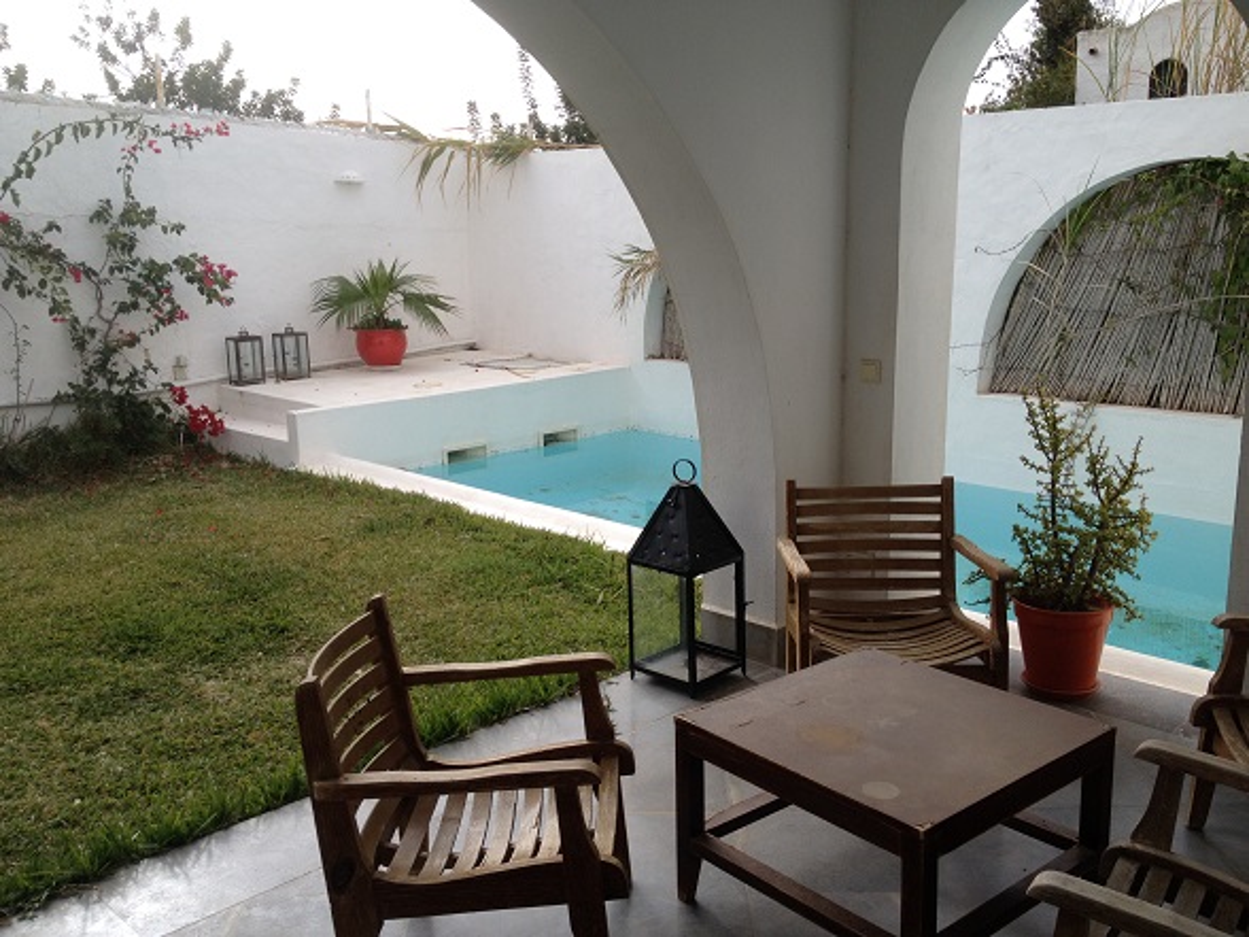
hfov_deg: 52.6
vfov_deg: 40.7
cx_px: 624
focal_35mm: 35
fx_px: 1263
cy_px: 468
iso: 50
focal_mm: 4.28
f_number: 2.4
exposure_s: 1/708
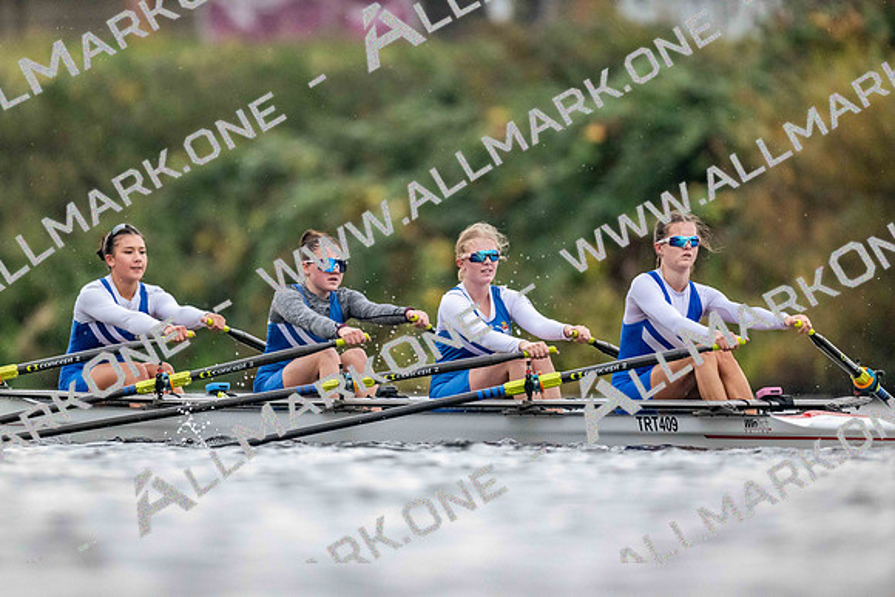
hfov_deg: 3.4
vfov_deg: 2.3
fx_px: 14919
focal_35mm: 600
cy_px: 298
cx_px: 448
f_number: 4
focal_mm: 600
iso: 5000
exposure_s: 1/2500
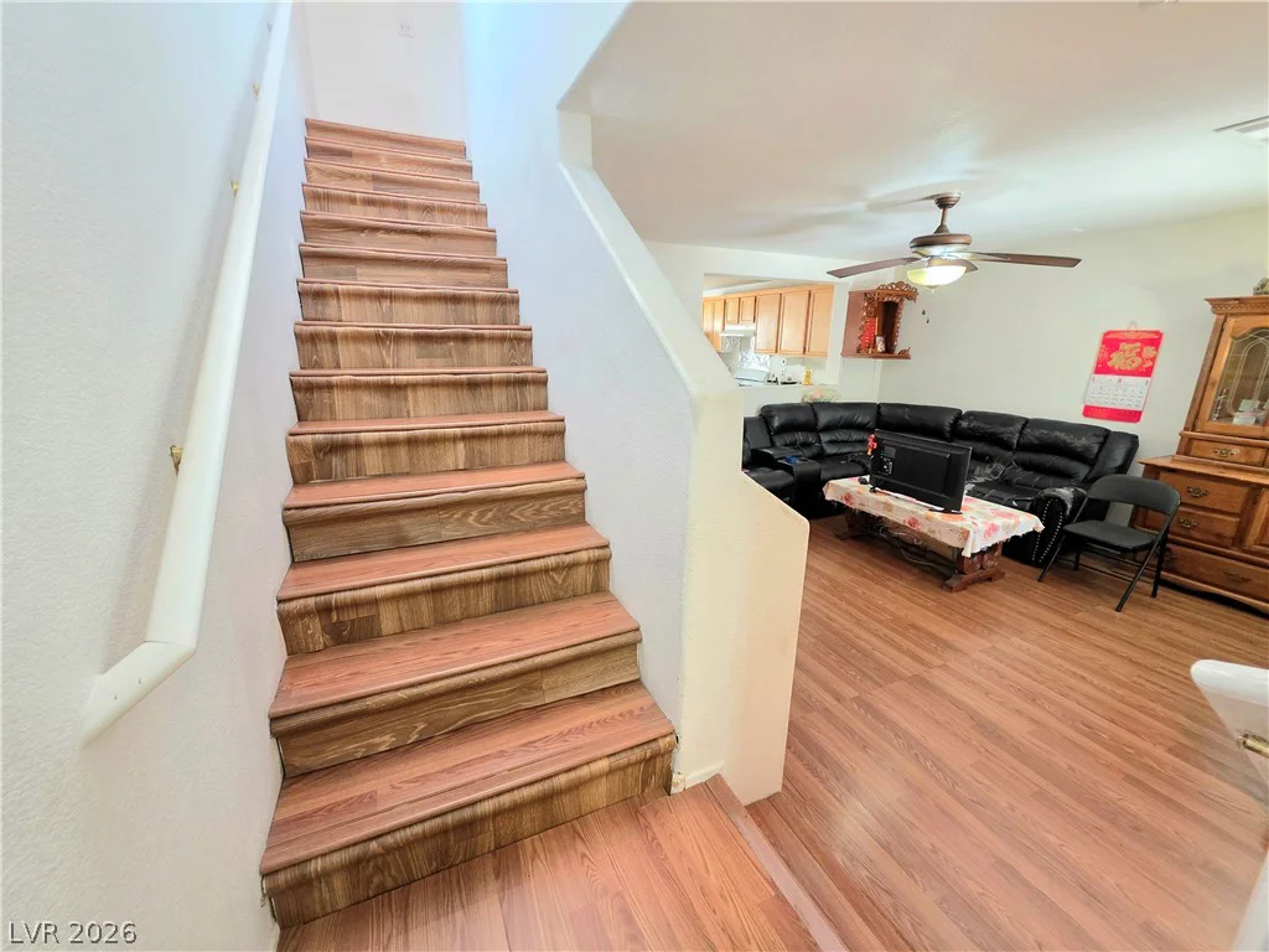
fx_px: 477
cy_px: 476
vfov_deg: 89.9
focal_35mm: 13
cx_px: 634
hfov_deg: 106.2
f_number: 1.9
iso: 800
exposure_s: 1/60.2
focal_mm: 2.2
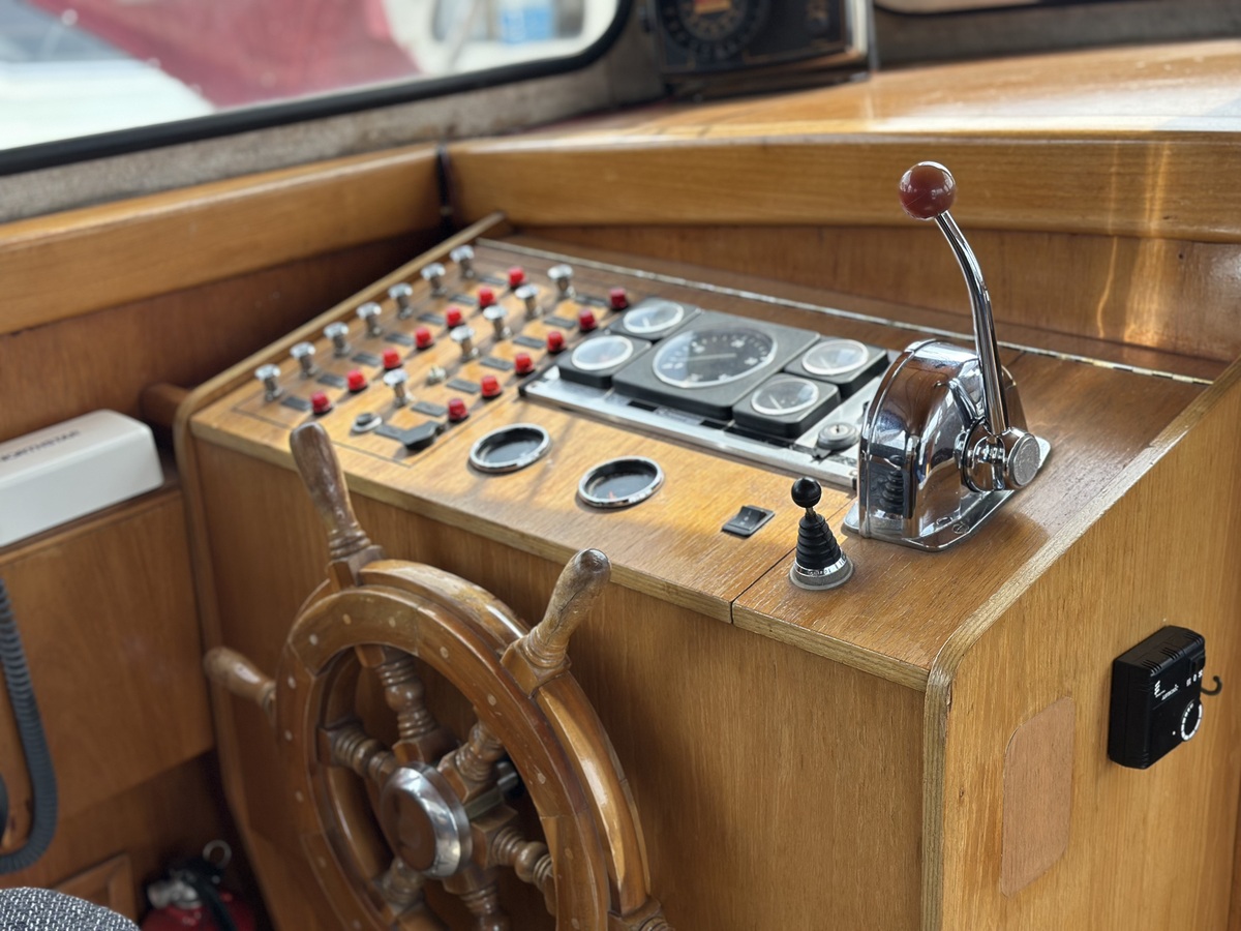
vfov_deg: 30.3
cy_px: 466
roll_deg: +0.4
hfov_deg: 39.7
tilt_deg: -19.0
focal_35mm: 48
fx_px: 1721
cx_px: 620
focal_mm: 6.86
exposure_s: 1/659
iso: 80
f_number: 1.78
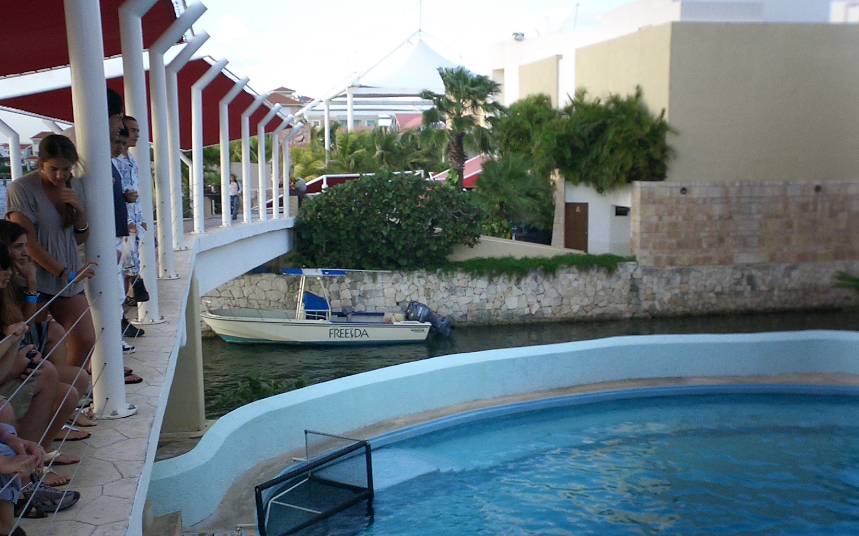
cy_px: 297
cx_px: 422
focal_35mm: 40
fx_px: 936
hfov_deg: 49.3
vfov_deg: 32.0
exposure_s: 1/125
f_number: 3.5
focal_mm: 5.6
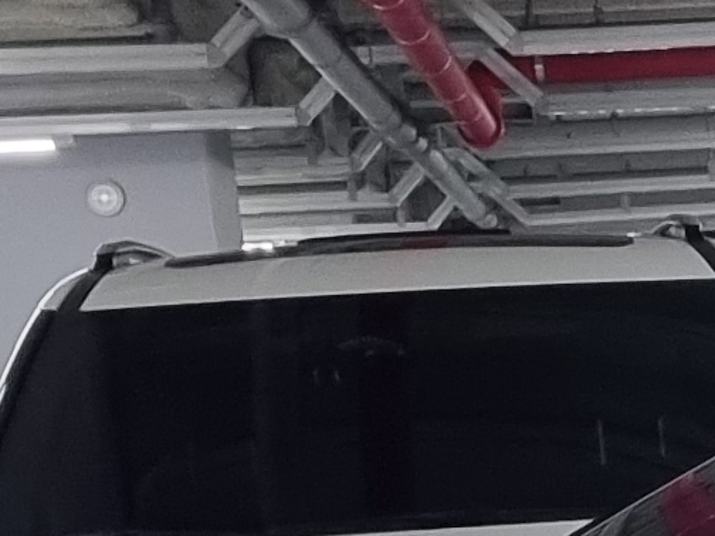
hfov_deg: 9.0
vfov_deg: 6.7
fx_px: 4296
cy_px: 1310
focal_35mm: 208
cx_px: 1349
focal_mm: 5.4
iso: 250
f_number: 1.8
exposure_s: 1/120
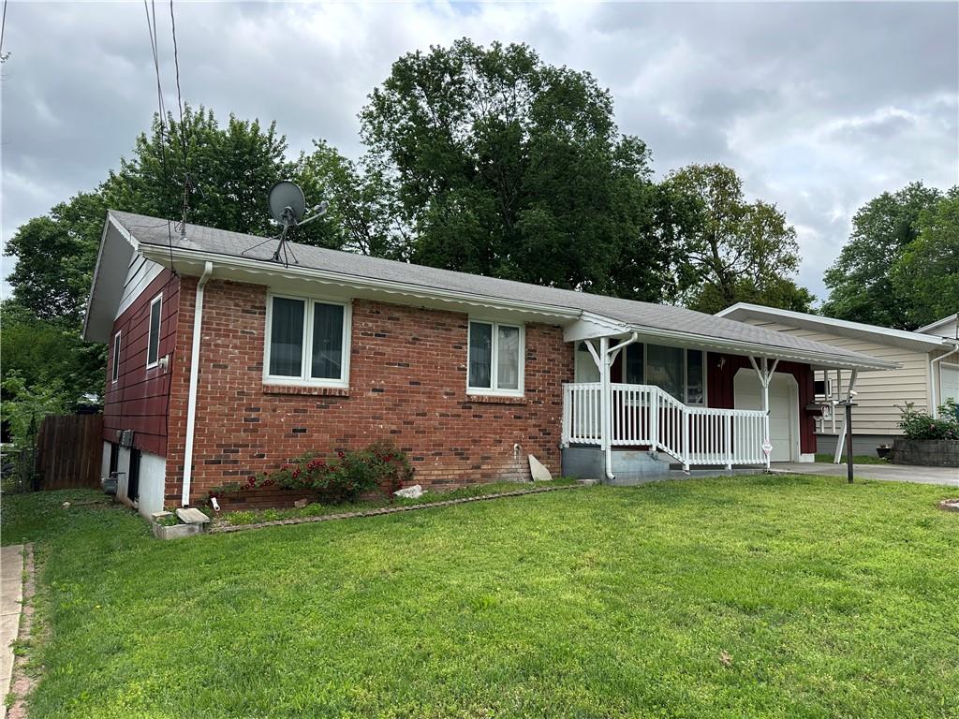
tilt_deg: +4.8
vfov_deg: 56.8
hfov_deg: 71.6
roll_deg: -1.2
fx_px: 665
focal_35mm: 24
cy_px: 360
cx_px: 480
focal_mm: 6.86
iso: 80
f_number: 1.78
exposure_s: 1/1256
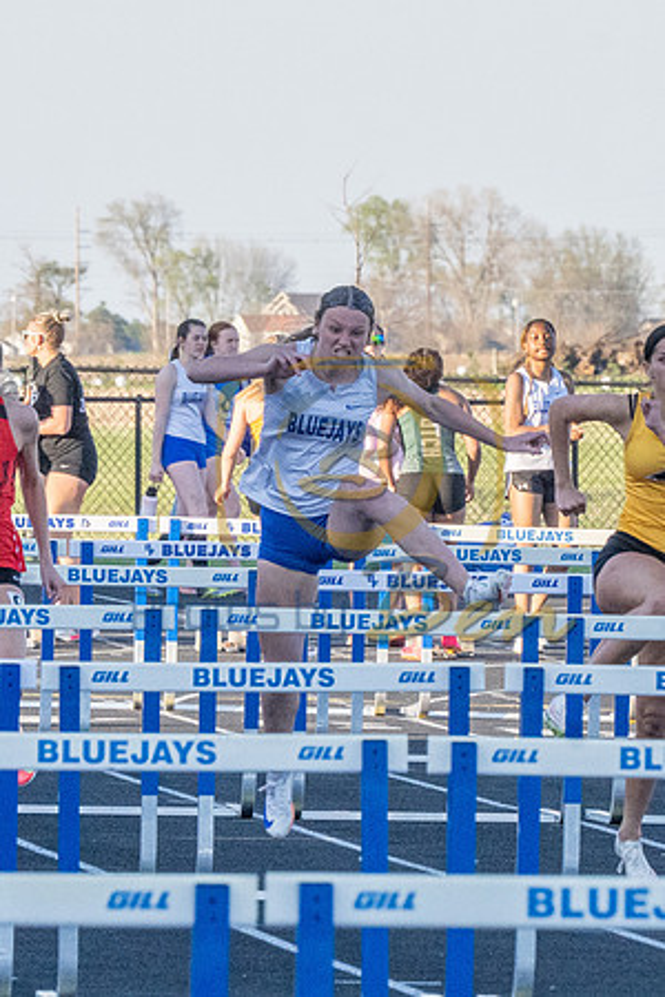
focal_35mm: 615
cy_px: 478
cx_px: 358
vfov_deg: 3.4
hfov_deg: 2.2
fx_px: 17028
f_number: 11
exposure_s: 1/1000
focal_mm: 200
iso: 1000
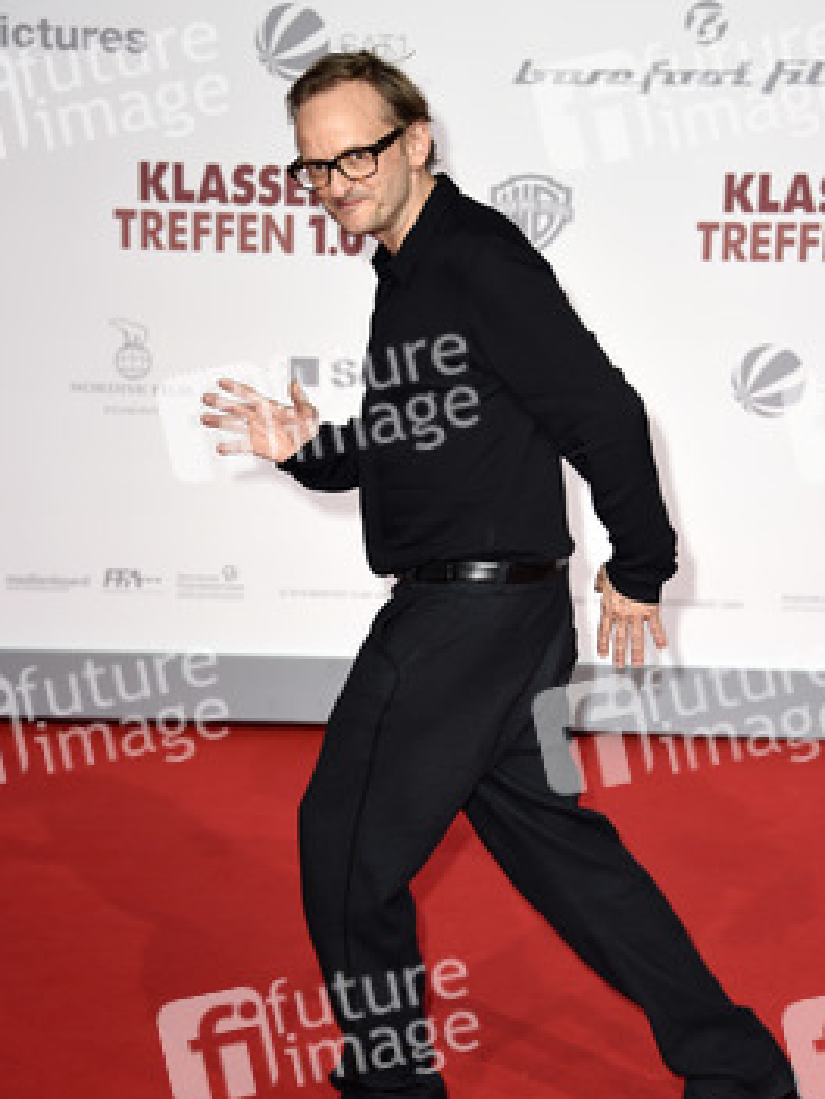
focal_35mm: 93
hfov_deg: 15.9
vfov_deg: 21.1
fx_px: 2955
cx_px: 411
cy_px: 565
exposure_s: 1/250
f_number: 5
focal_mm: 85
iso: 400
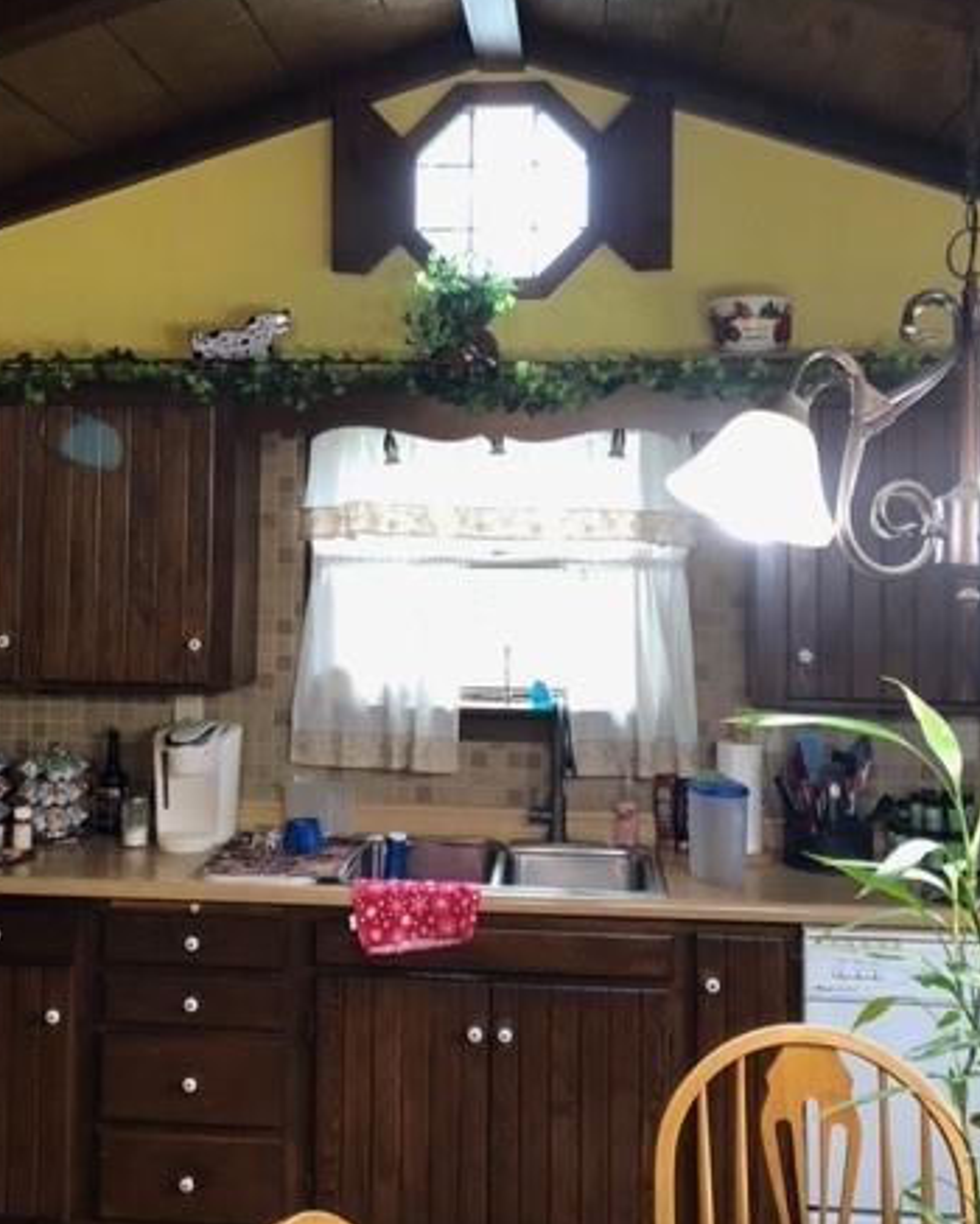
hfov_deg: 37.3
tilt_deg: +2.1
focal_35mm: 40
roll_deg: -0.3
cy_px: 473
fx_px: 1449
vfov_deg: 45.5
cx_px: 428
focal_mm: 4
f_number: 1.8
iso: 50
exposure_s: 1/15
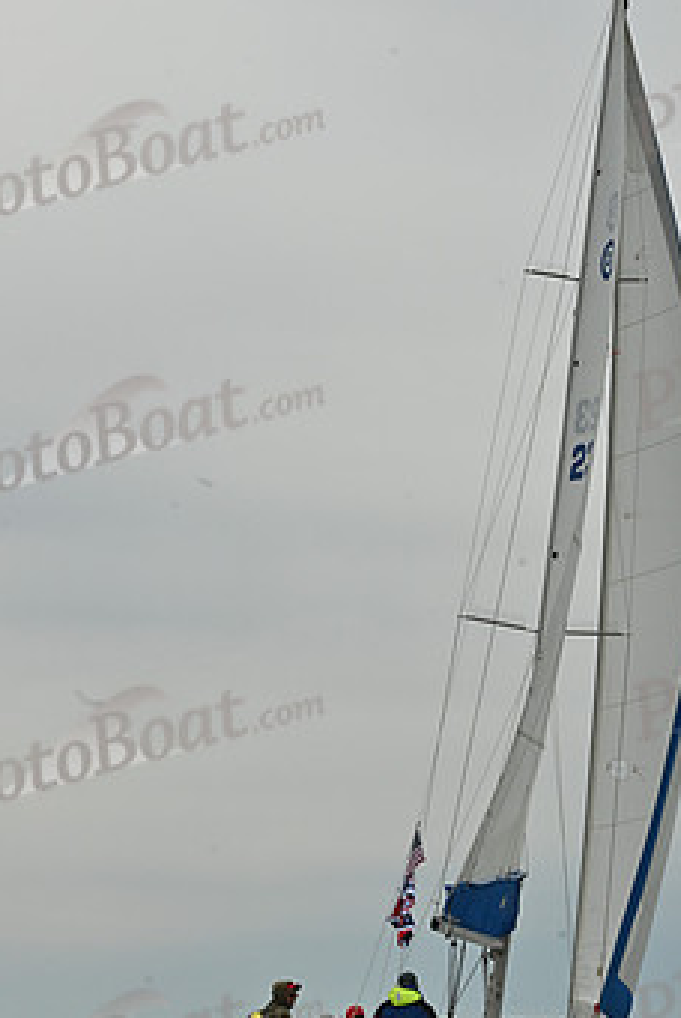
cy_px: 552
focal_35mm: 119
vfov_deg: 17.2
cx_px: 479
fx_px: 3370
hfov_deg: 11.5
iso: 320
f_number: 16
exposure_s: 1/800
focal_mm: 70
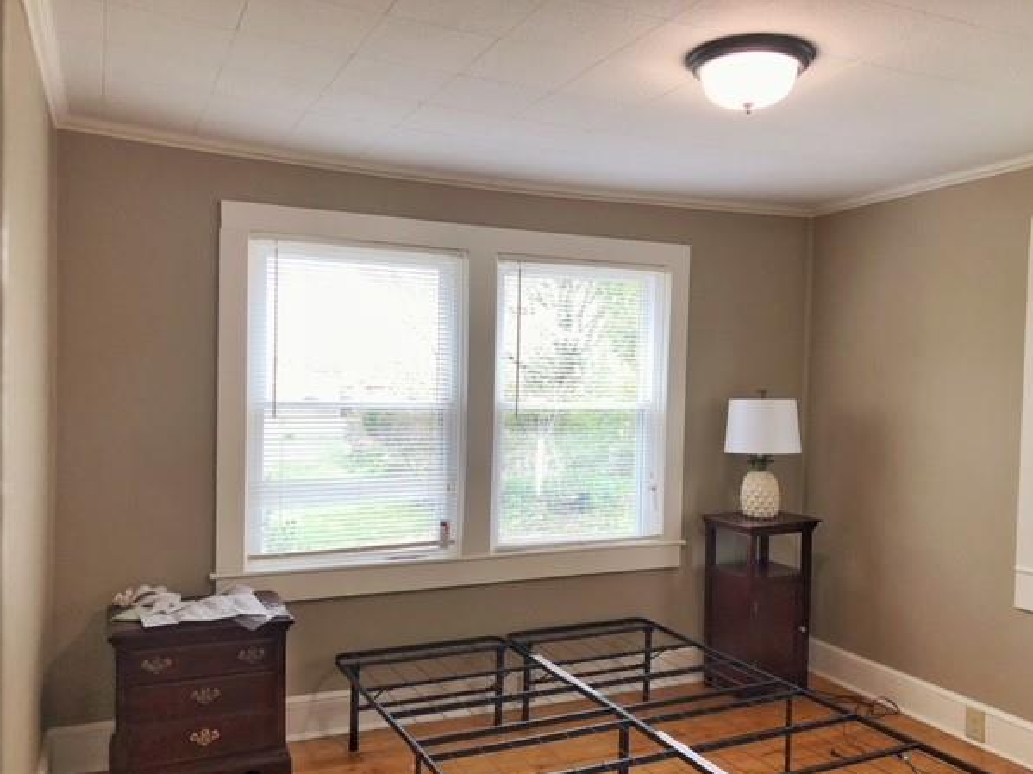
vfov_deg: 45.4
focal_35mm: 31
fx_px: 925
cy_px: 412
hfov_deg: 58.4
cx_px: 526
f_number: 1.8
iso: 64
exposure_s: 1/120
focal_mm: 3.99
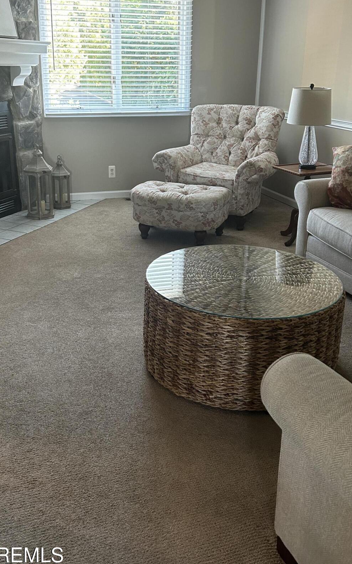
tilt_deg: -16.5
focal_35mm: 35
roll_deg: -0.4
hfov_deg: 36.3
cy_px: 230
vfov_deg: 55.0
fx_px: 537
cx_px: 165
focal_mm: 5.7
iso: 200
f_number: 1.5
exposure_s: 1/60
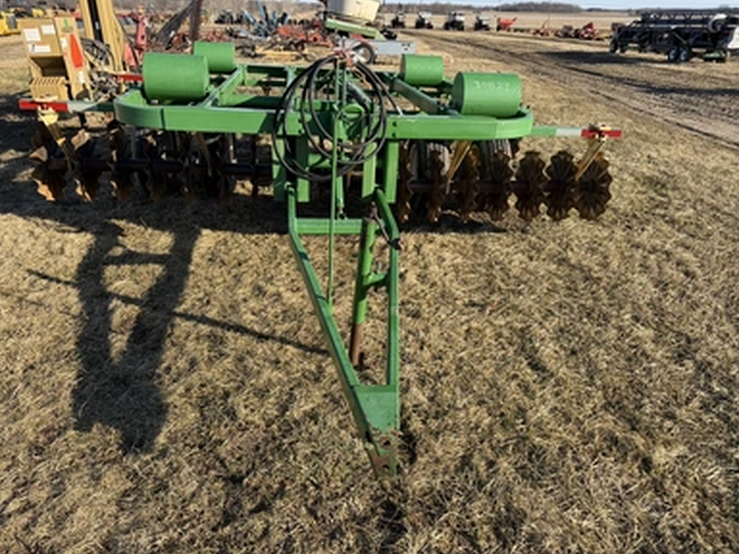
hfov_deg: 69.4
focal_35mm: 25
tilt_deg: -26.2
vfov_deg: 54.9
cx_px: 364
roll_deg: +0.0
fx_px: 534
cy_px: 273
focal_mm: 6.76
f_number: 1.78
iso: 80
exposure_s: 1/2370
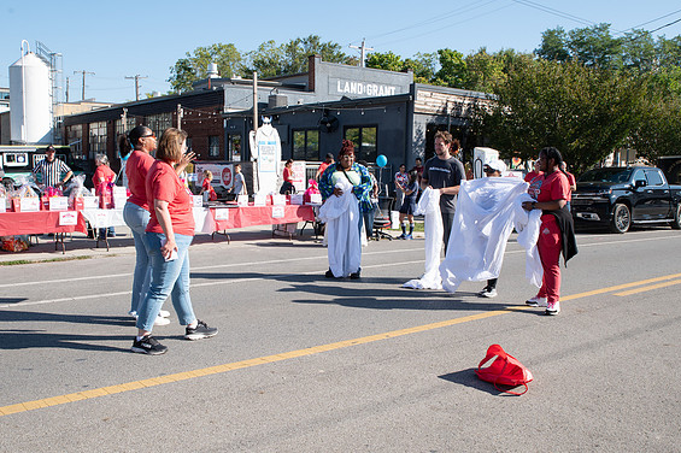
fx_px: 643
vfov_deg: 38.8
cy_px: 231
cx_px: 344
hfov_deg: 55.8
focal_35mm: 34
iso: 160
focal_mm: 26
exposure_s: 1/200
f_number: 9
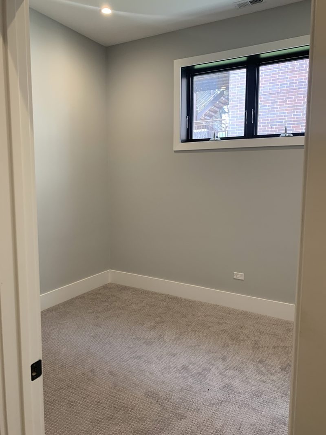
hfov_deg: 53.1
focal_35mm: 26
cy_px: 218
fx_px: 327
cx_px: 163
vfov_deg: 67.3
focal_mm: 4.25
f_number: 1.8
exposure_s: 1/60
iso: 80
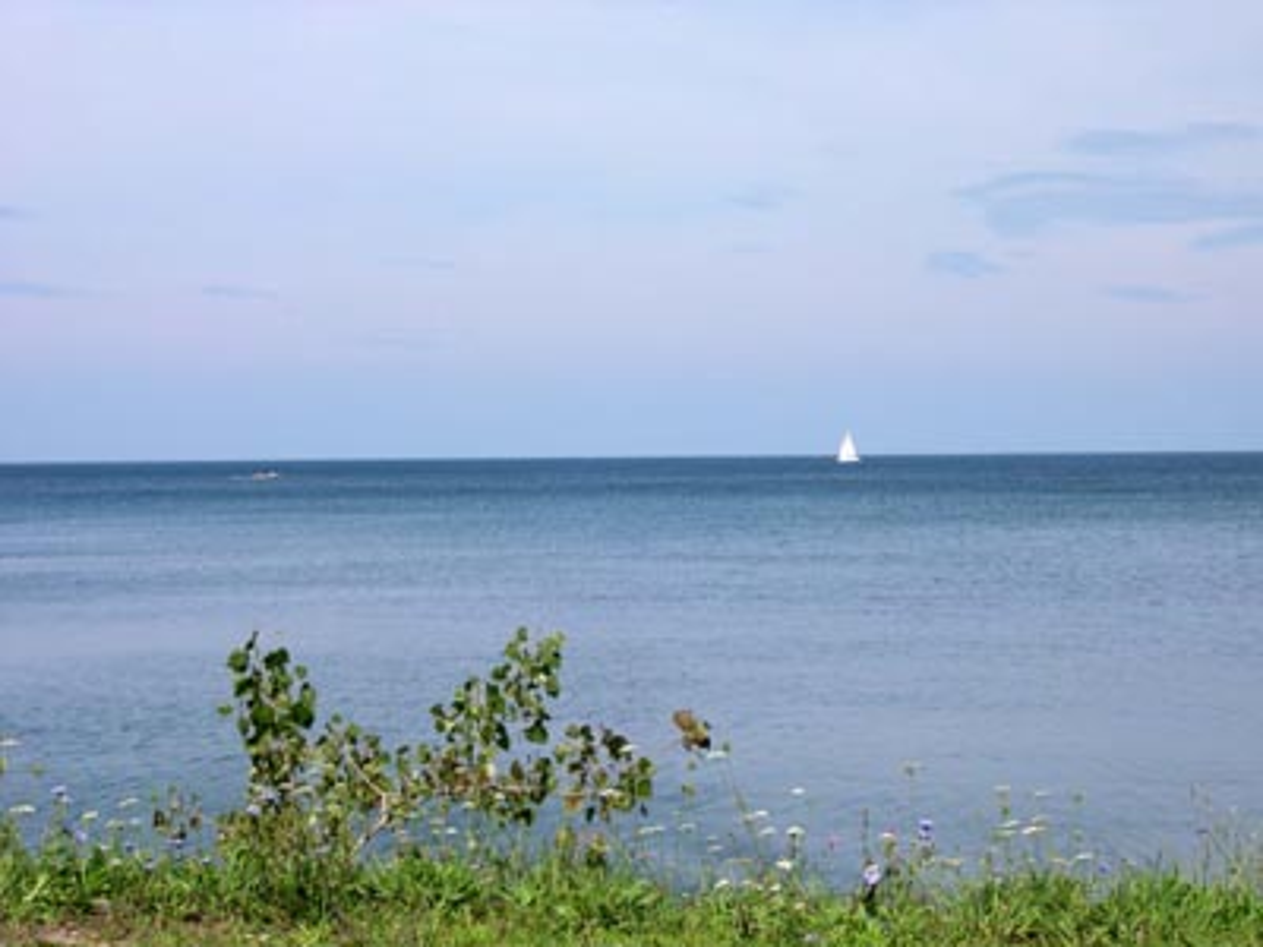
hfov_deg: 23.8
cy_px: 474
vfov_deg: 18.0
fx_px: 2992
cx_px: 632
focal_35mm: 82
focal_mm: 17.4
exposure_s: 1/96.1
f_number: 11.2
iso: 100
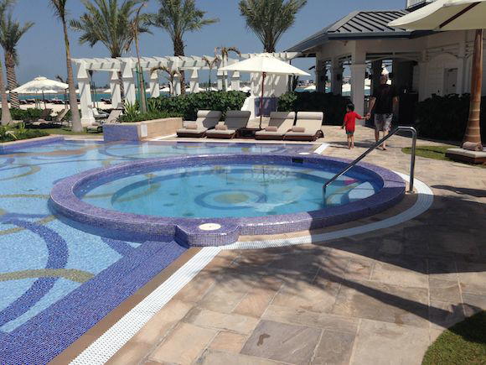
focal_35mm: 33
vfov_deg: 42.9
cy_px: 182
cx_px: 243
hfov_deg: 55.4
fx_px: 463
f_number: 2.4
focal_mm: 4.12
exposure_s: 1/3390
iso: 50
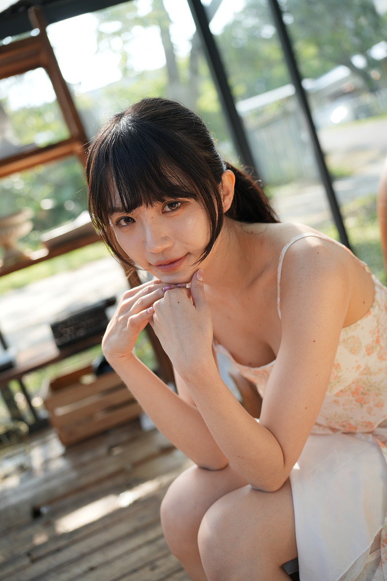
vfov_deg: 54.4
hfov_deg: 37.9
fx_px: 564
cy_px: 290
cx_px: 194
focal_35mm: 35
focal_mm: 35
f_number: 2.8
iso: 100
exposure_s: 1/250
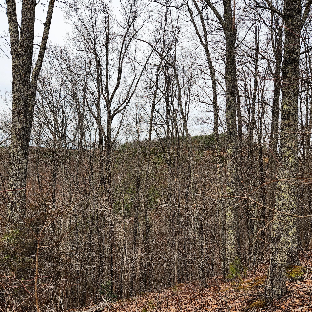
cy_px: 157
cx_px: 147
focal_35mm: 28
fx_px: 286
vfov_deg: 57.3
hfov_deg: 57.3
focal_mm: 5.4
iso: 20
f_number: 1.8
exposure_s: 1/848
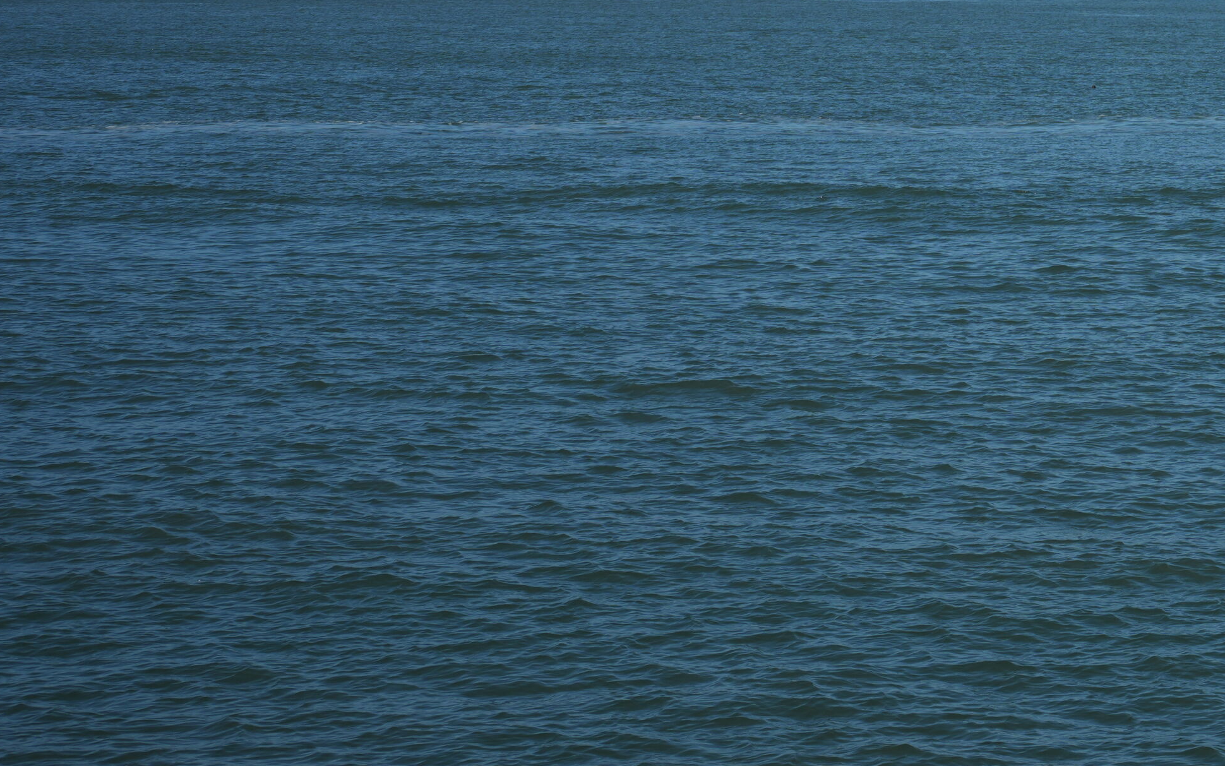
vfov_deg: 11.0
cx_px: 1256
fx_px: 3940
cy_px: -83
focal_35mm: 118
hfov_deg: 17.2
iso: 160
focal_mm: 52
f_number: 5
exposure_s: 1/1600
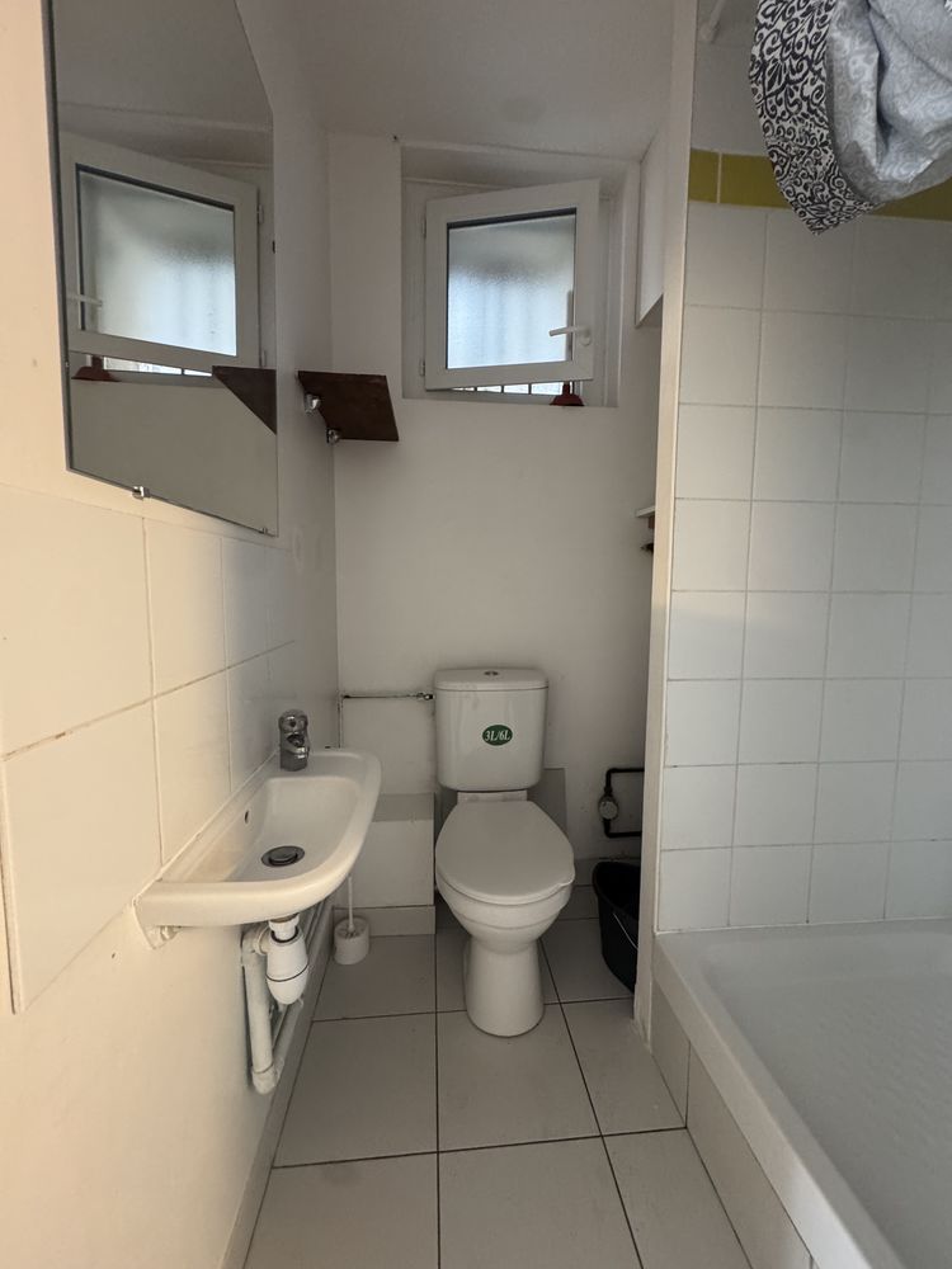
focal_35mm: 14
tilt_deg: -4.9
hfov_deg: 85.7
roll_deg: -0.8
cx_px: 476
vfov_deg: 102.1
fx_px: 513
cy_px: 634
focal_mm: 2.22
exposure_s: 1/50
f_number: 2.2
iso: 400
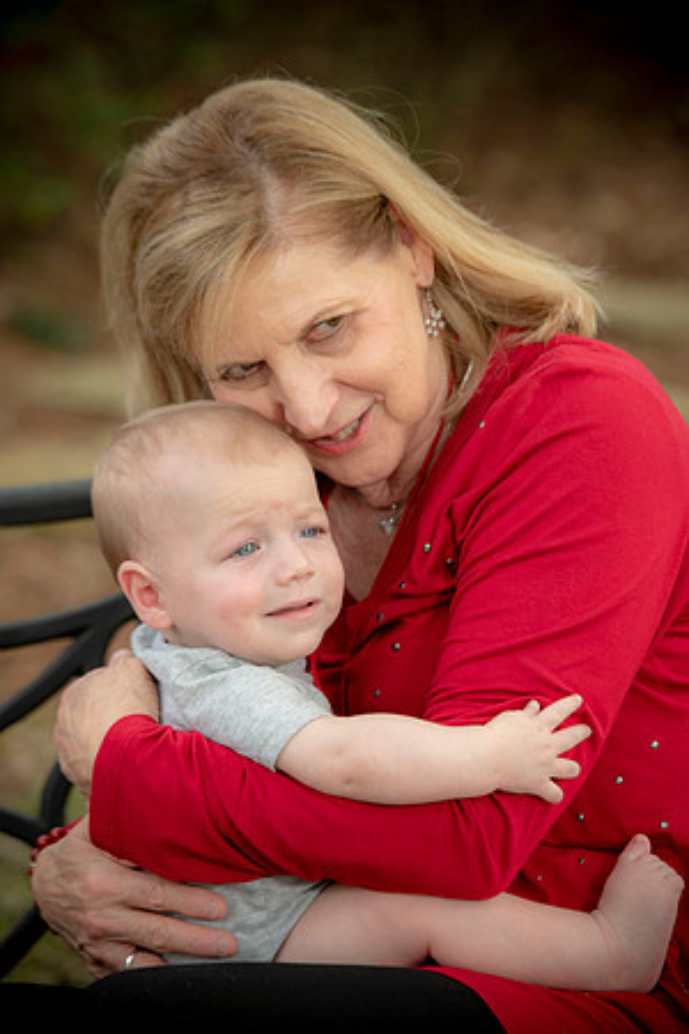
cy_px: 517
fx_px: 4449
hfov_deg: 8.9
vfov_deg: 13.2
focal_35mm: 155
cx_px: 344
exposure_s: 1/200
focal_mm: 155
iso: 320
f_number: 4.5
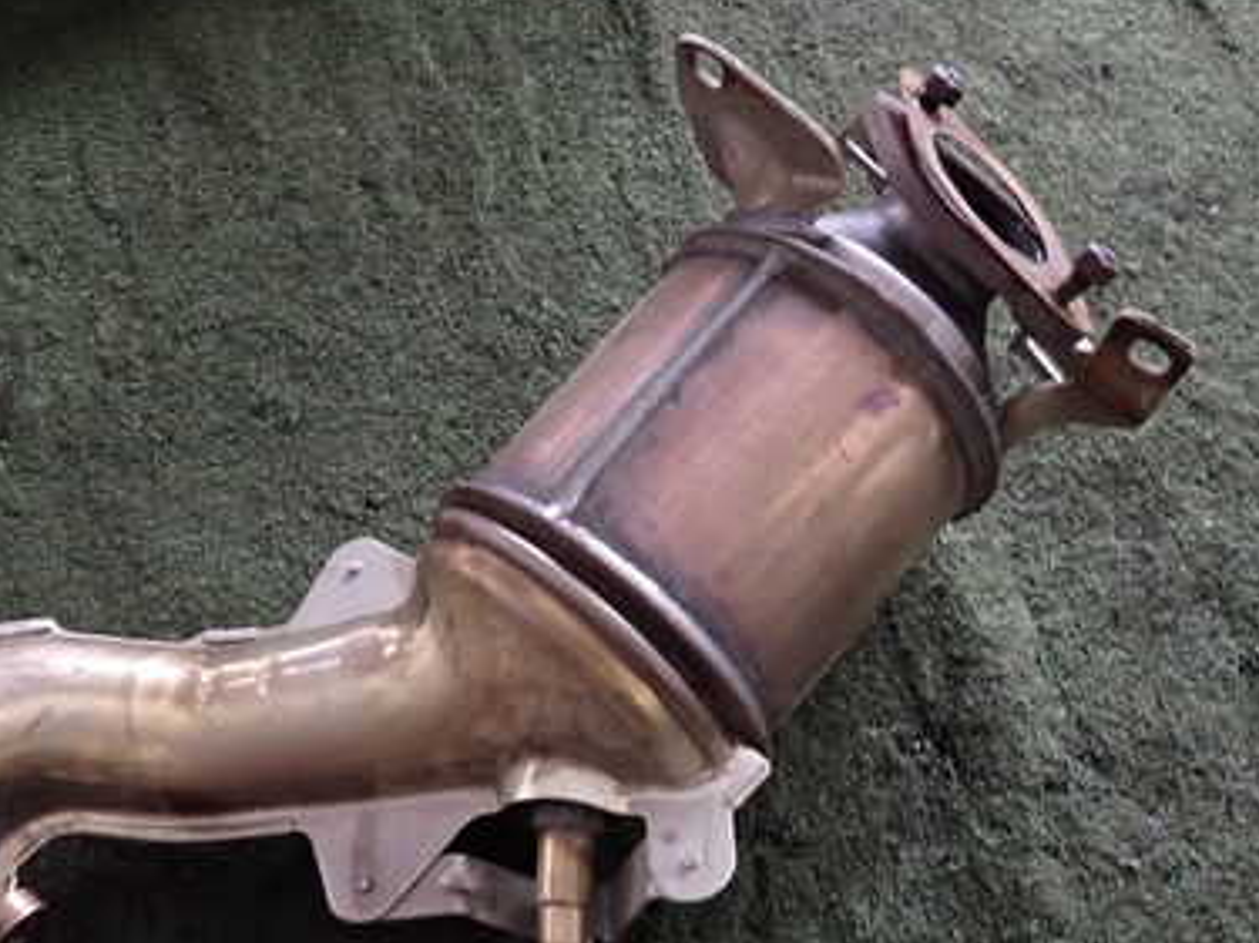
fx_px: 1454
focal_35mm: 40
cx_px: 457
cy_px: 574
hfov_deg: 46.3
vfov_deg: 35.8
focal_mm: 4.5
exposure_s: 1/30
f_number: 2
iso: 640
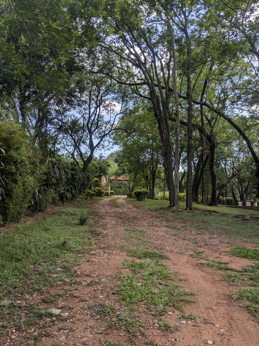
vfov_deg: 65.3
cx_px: 130
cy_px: 173
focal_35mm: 27
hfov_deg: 51.4
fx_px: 269
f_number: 1.73
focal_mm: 4.38
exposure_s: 1/1560
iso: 45
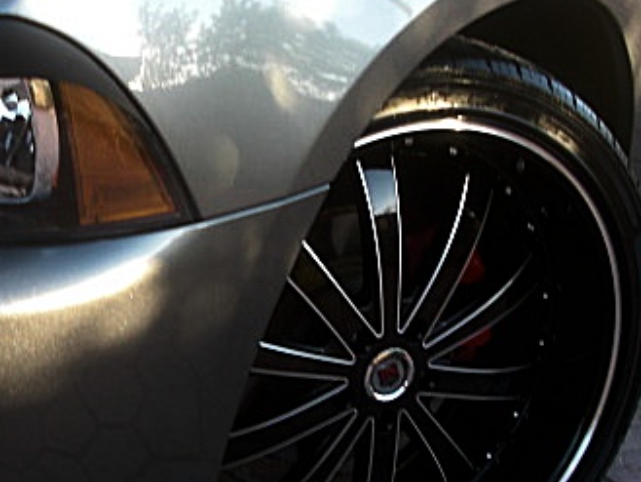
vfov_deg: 21.0
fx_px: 1297
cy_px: 283
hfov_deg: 27.3
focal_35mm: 70
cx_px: 142
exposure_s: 1/60
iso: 50
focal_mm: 6.3
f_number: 2.8
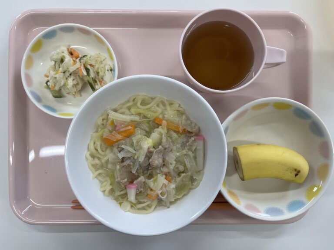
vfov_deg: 53.1
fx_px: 251
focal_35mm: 26
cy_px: 125
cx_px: 167
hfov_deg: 67.3
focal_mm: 5.1
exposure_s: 1/129
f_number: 1.6
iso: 32
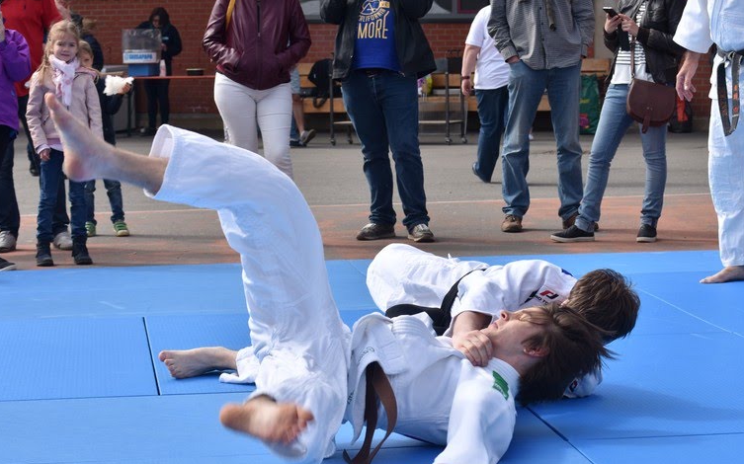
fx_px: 2108
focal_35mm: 104
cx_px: 421
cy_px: 306
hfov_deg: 20.0
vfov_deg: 12.6
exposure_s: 1/500
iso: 100
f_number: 6.3
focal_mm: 50
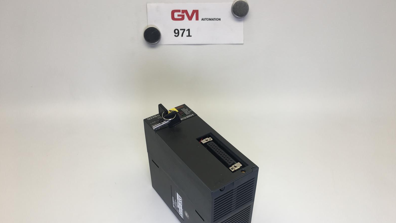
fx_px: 336
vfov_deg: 36.4
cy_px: 142
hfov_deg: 61.0
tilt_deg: -41.6
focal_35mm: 32
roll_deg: -1.0
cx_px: 199
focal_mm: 4.15
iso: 25
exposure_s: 1/123
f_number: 2.2
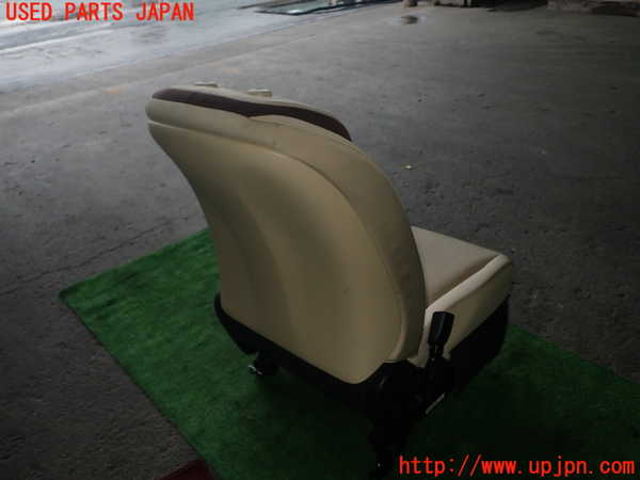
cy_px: 240
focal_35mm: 30
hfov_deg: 60.0
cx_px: 320
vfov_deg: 46.8
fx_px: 555
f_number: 6.3
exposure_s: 1/30
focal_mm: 5.4
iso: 200
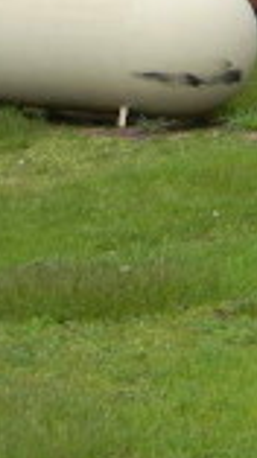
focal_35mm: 182
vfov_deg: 11.4
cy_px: -210
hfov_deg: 6.3
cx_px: 680
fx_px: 2211
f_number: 3.8
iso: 80
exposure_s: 1/122
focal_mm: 7.3
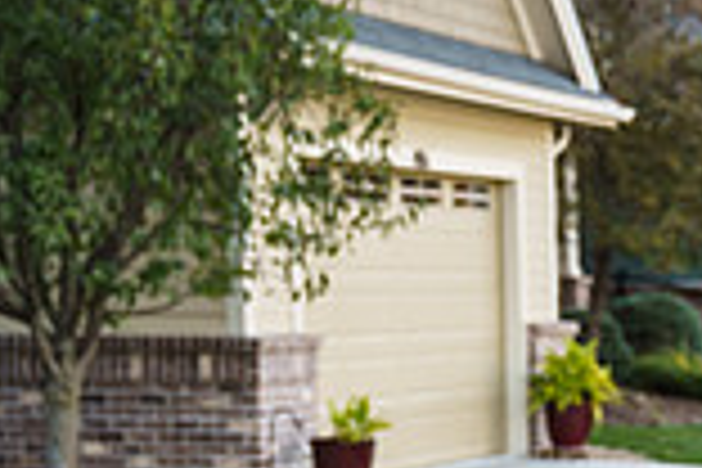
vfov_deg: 9.5
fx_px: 2749
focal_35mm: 141
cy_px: 616
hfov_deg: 13.6
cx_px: 1079
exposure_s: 1/1000
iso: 800
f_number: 2.8
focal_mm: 35
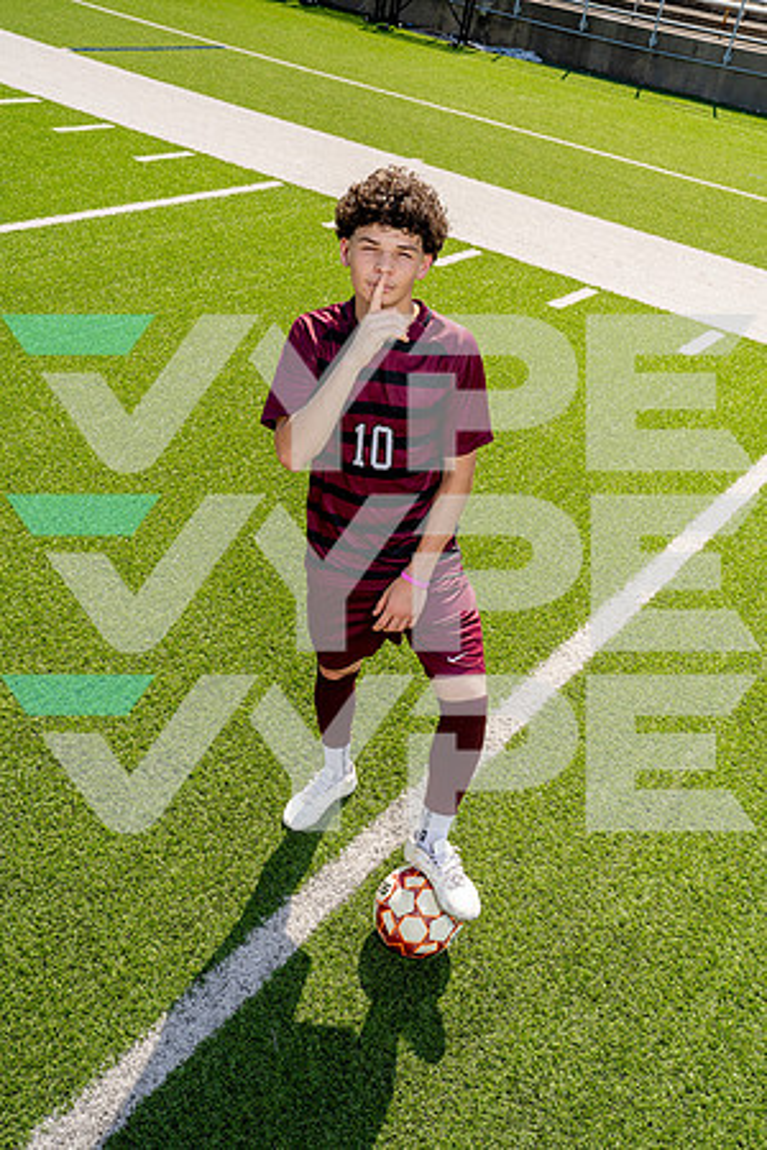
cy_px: 575
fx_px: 1118
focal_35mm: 35
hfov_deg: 37.9
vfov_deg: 54.4
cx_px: 384
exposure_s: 1/250
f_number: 11
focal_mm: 35
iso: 320
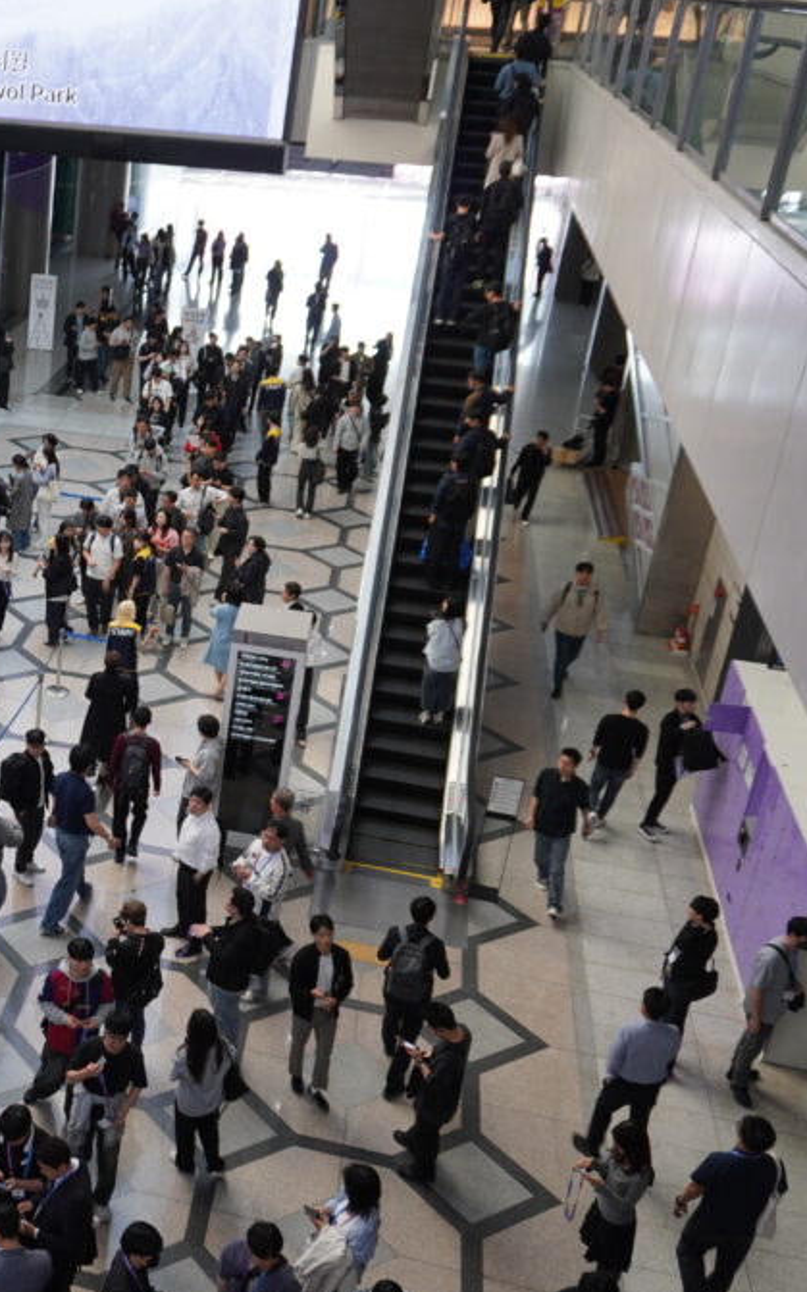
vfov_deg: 47.2
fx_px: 1479
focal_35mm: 42
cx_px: -56
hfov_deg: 28.1
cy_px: 654
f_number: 4
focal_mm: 18
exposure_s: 1/60
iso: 320
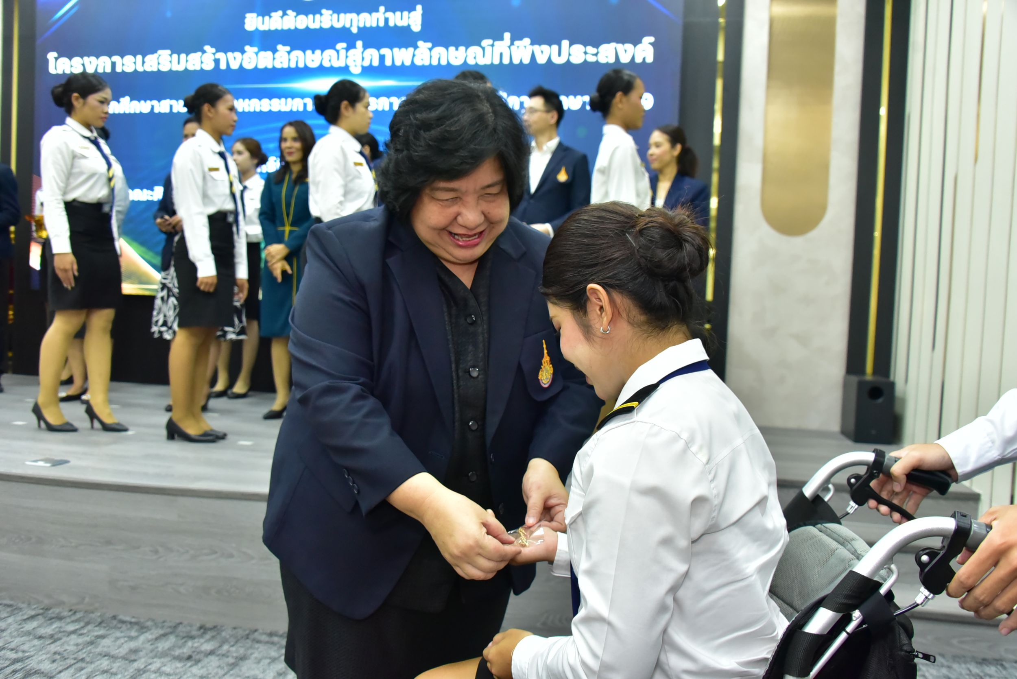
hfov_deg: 58.7
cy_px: 340
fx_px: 904
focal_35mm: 32
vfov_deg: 41.2
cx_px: 508
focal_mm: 32
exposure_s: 1/200
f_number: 5.6
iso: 4000
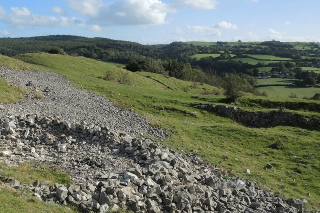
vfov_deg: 34.8
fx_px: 338
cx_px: 129
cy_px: 137
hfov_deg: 50.4
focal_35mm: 38
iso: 80
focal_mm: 6
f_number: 2.5
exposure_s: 1/1600
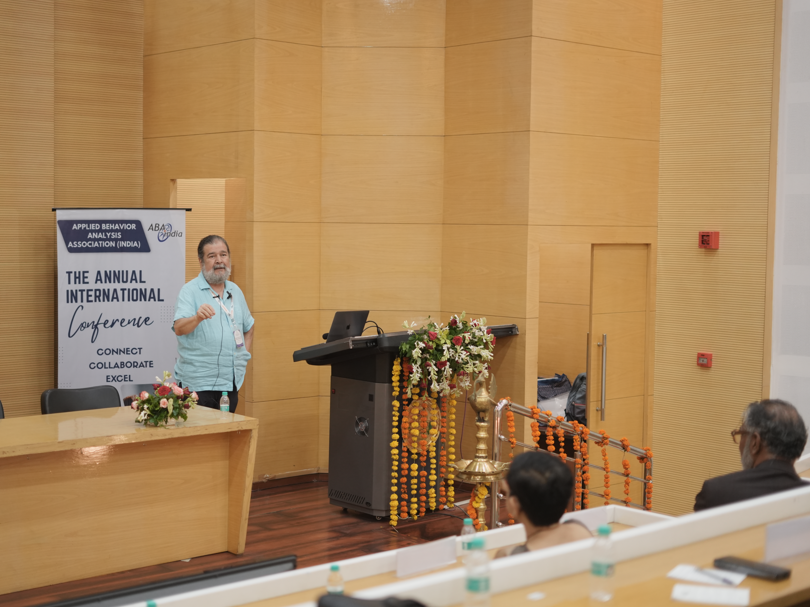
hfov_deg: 34.9
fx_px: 1287
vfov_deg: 26.6
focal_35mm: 55
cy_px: 306
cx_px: 357
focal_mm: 50
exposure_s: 1/250
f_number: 2
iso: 1250
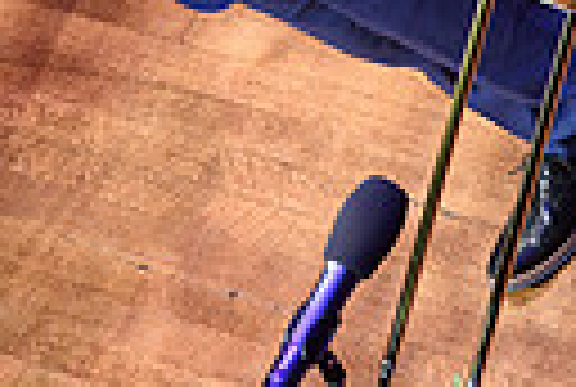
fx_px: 7040
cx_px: 108
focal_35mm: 439
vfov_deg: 3.1
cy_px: -394
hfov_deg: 4.7
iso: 1600
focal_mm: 97
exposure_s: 1/160
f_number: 5.6
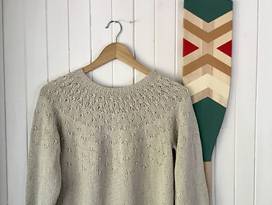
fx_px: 322
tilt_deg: -2.0
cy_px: 125
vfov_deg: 35.0
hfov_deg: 45.7
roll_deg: +1.0
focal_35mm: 41
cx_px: 145
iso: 32
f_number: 2.4
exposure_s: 1/30
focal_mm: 3.3
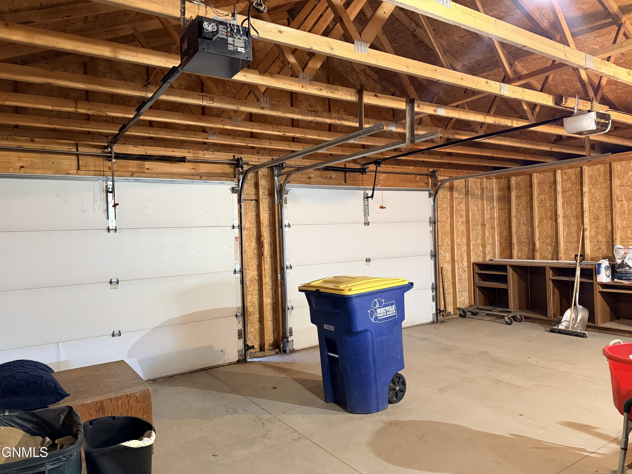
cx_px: 316
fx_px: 438
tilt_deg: -1.0
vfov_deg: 56.8
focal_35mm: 24
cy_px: 237
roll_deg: +2.6
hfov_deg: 71.6
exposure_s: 1/60
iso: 800
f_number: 1.78
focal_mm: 6.76
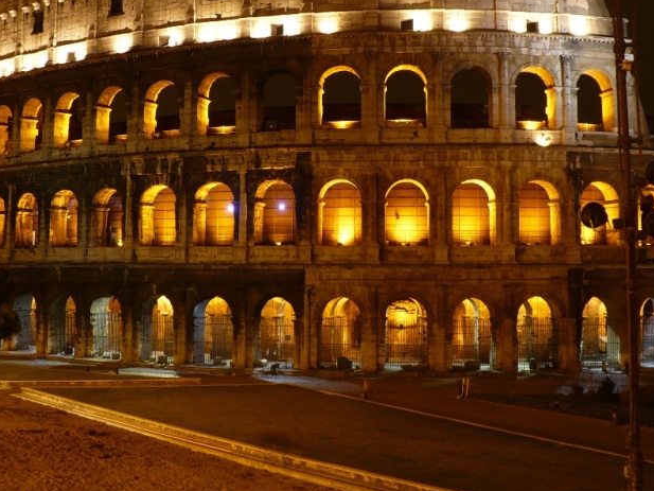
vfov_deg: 30.1
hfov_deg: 39.6
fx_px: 907
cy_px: 177
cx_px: 303
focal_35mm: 48
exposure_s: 2
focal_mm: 6.1
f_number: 2.8
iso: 100
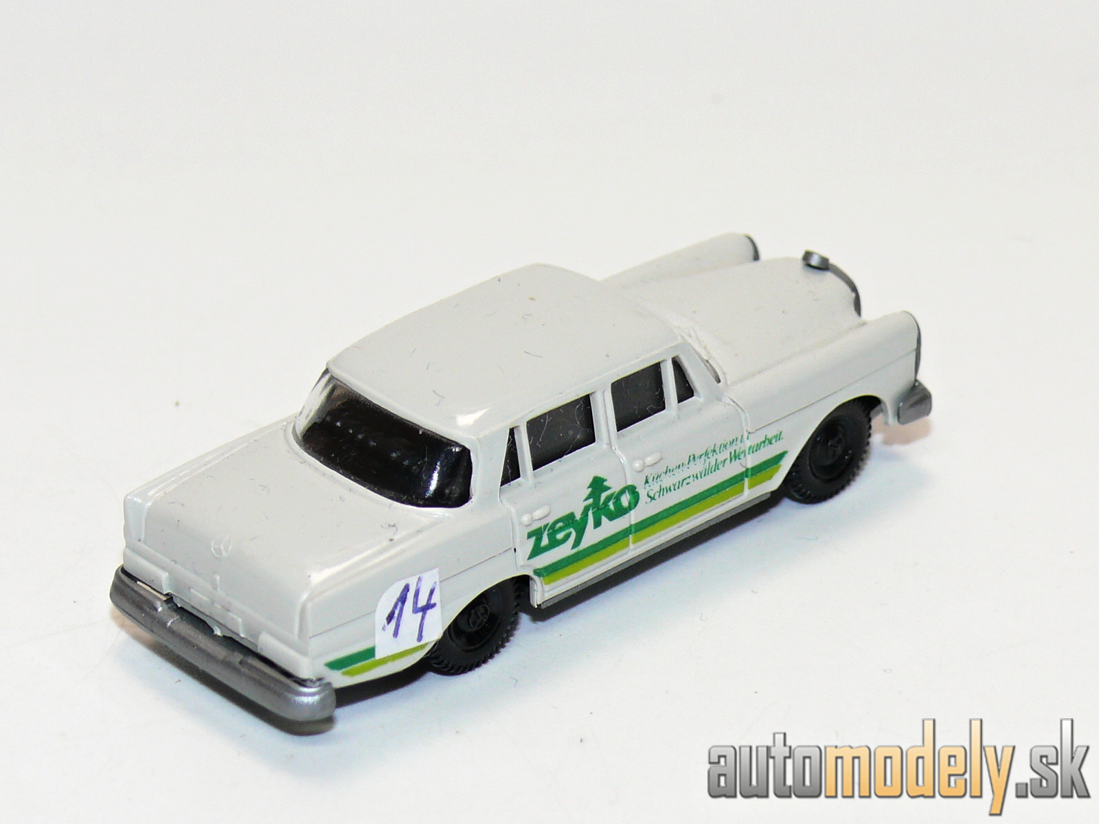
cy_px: 412
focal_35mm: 143
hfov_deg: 13.8
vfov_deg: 10.4
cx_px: 550
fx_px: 4540
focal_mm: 16.8
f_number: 4
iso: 100
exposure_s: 1/30
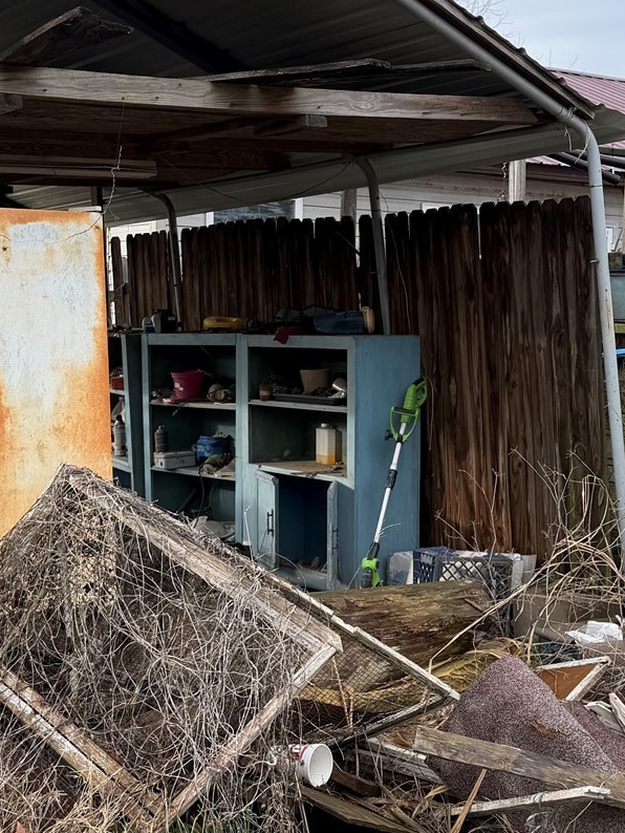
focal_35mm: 58
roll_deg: -0.7
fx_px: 1396
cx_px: 365
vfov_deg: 33.2
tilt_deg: -1.2
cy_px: 408
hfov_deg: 25.2
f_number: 1.78
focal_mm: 6.76
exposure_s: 1/796
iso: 80
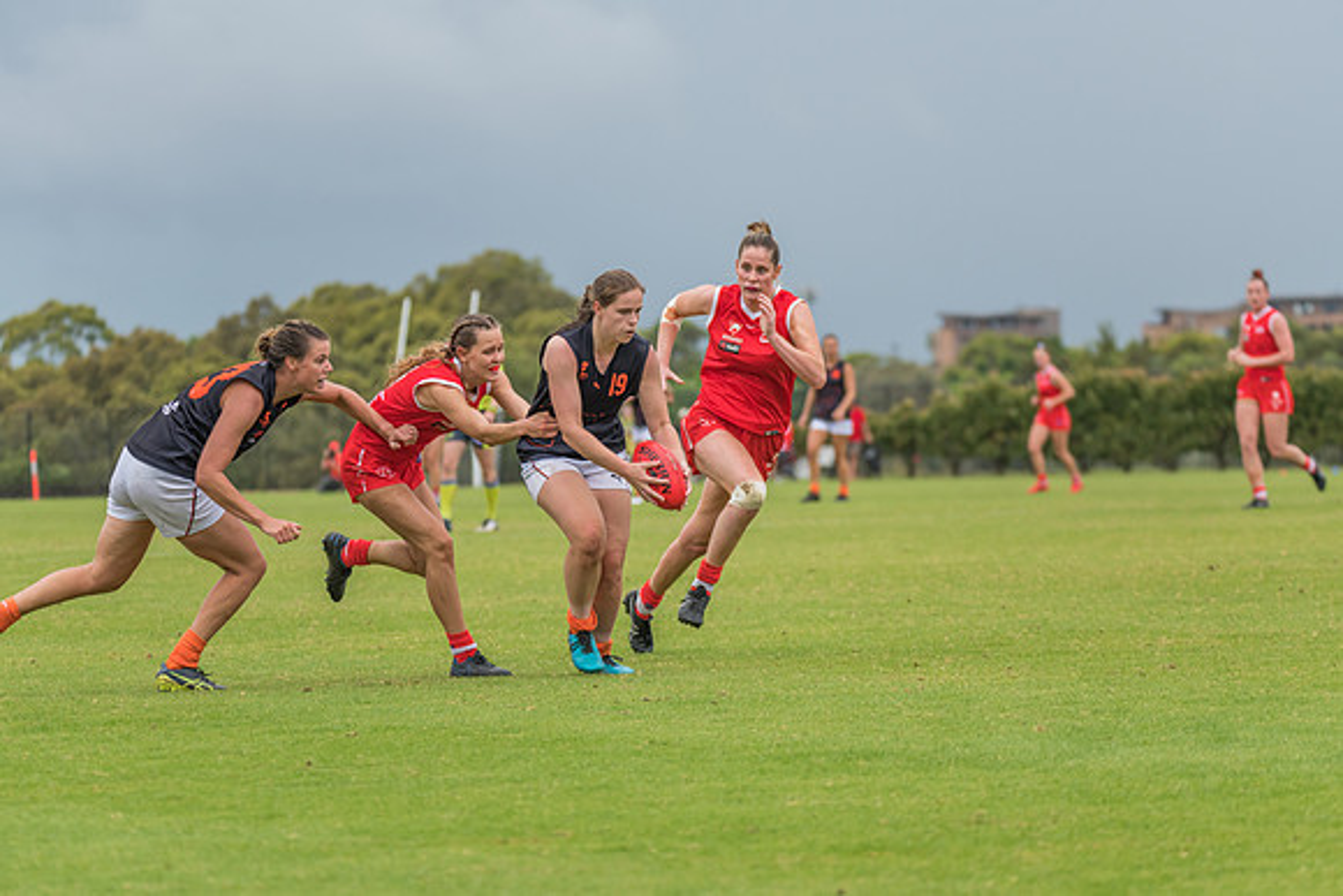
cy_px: 448
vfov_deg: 6.5
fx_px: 7836
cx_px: 672
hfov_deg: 9.8
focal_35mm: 210
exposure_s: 1/1250
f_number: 5.6
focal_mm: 210
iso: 500
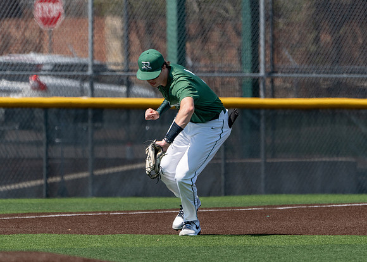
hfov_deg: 2.9
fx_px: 7233
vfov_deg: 2.1
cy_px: 125
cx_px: 189
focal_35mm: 694
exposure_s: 1/2000
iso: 640
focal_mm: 560
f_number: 8
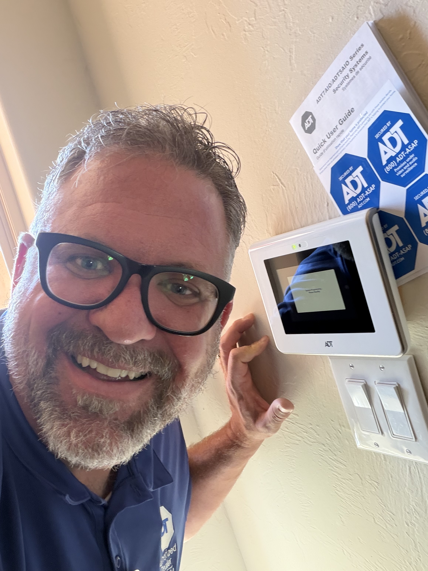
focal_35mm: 30
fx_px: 495
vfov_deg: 60.0
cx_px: 214
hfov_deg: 46.8
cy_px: 286
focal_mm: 2.71
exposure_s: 1/30
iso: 250
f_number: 1.9
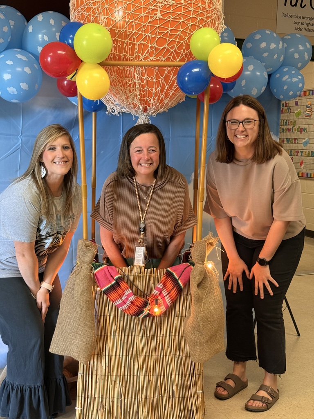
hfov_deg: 30.3
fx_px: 581
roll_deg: -1.6
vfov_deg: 39.7
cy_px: 210
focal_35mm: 48
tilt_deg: -6.9
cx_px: 157
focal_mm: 6.76
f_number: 1.78
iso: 160
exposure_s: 1/60
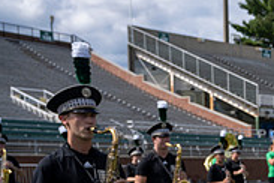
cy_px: 236
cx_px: 406
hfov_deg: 22.2
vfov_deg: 16.9
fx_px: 578
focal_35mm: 76
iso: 200
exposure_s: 1/1600
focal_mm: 24
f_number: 5
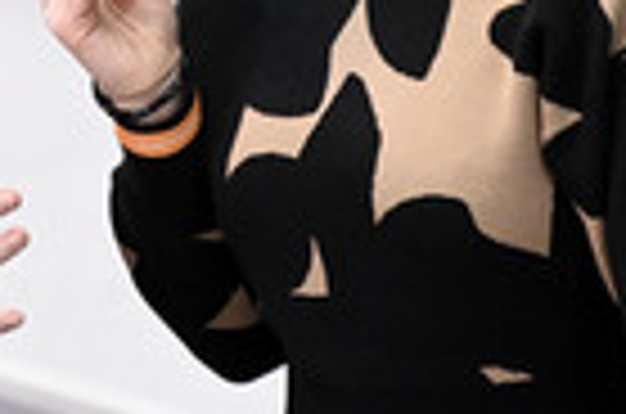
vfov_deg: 0.8
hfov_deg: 1.3
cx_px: 38
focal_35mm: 1622
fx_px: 28140
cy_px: -50
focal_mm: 500
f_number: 5.6
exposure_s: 1/320
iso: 8000
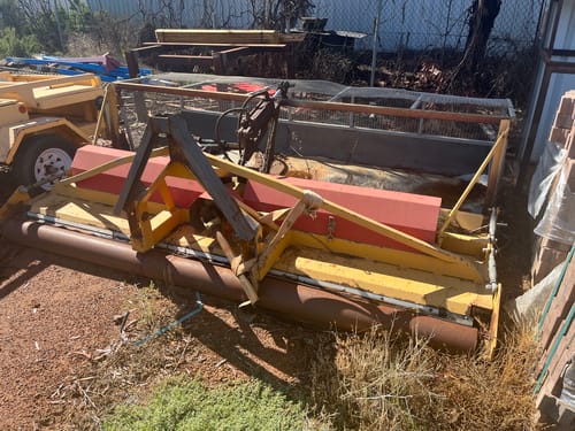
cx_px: 288
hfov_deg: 67.3
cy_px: 216
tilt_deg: -27.7
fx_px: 432
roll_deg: +0.4
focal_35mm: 26
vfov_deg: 53.1
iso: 50
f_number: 1.6
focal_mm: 5.1
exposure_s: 1/1389
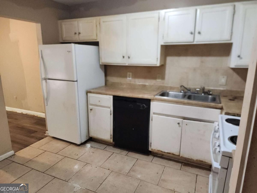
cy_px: 96
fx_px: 171
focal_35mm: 23
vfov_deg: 58.8
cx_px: 128
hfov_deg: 74.0
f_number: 1.8
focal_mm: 6.4
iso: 640
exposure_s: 1/120
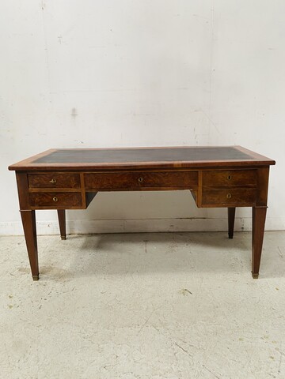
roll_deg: +3.1
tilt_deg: -12.9
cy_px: 190
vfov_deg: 67.3
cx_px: 142
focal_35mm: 26
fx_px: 285
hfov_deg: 53.1
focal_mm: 4.25
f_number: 1.8
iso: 400
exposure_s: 1/60
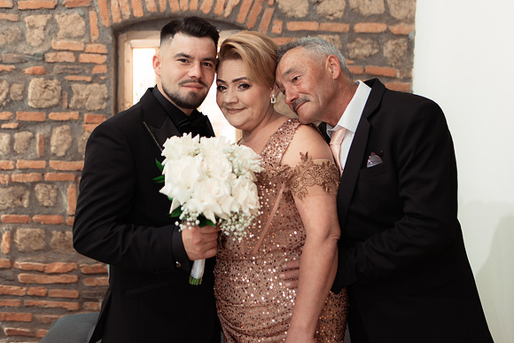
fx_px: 588
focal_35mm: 41
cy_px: 146
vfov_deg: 32.5
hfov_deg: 47.2
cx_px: 250
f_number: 2
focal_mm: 35
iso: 1600
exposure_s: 1/200
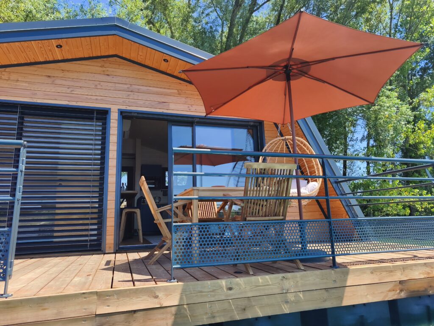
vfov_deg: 58.9
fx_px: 288
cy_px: 163
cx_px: 217
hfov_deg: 73.9
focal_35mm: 23
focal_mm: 6.06
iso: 50
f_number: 1.7
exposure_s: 1/456
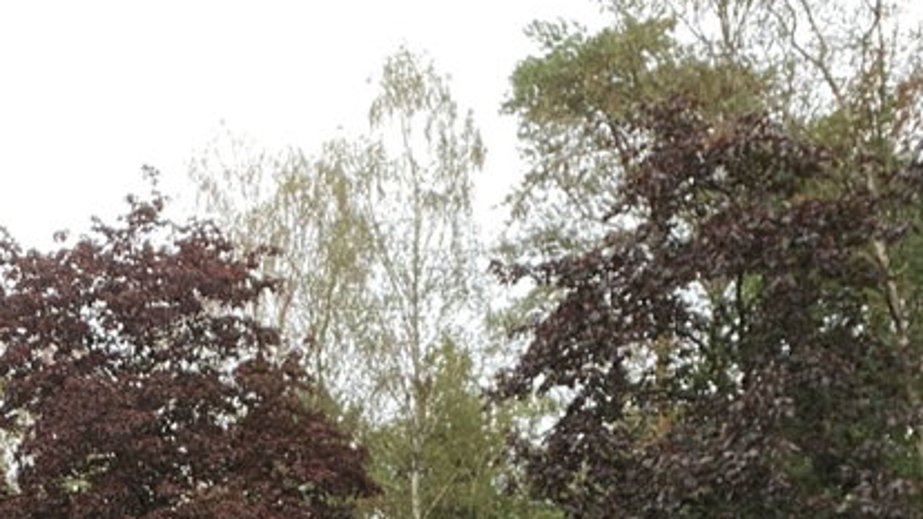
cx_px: 156
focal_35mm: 70
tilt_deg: -2.0
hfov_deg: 29.3
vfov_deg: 15.0
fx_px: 1713
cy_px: 931
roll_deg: +0.3
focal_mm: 4.25
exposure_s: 1/75
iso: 125
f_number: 1.8
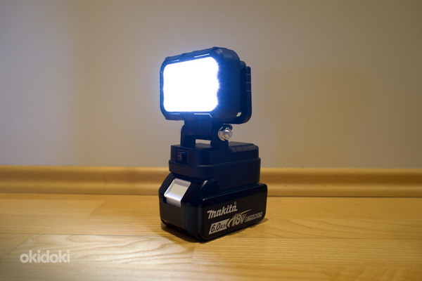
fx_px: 328
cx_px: 211
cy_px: 140
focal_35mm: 28
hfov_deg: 65.5
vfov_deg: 46.4
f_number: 4
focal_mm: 28
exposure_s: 1/60
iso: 500
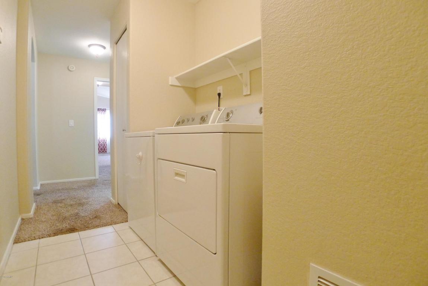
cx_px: 214
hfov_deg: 73.7
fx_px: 285
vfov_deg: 53.1
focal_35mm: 24
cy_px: 143
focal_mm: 5.1
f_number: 2
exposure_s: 1/30
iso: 400
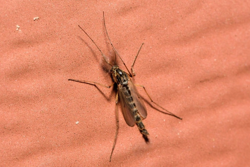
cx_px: 125
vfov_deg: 8.7
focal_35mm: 158
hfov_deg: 13.0
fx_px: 1094
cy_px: 84
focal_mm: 105
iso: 250
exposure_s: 1/60
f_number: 32
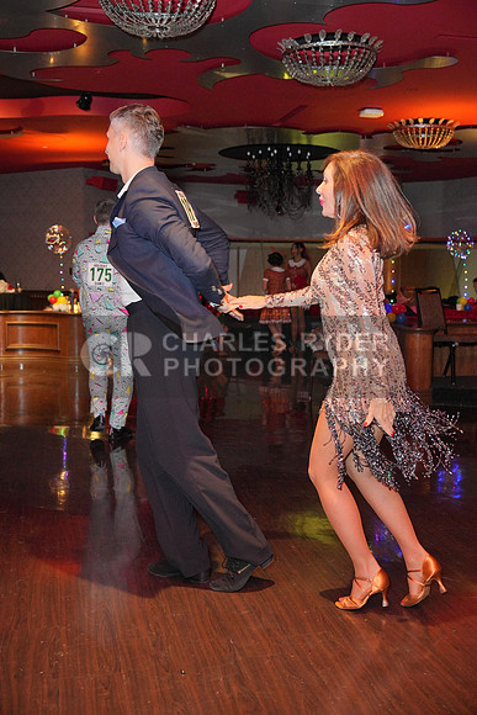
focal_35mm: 39
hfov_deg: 34.2
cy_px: 358
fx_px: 775
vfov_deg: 49.5
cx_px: 238
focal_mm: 39
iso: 4000
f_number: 4
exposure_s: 1/200
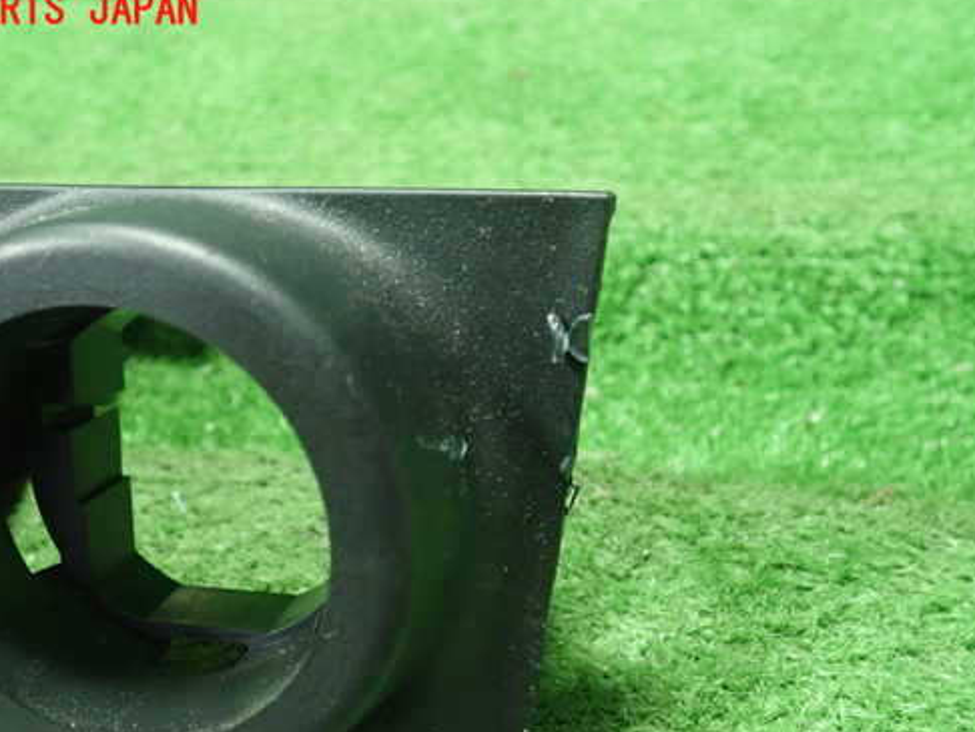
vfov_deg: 38.5
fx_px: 1043
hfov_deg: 50.0
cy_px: 437
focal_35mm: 37
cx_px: 435
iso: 800
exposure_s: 1/100
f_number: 2.3
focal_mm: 5.5
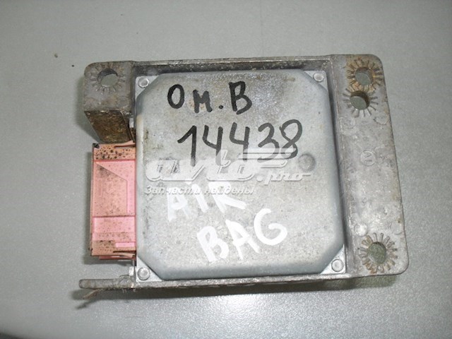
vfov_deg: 37.7
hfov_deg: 49.0
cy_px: 170
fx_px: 496
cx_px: 226
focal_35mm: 38
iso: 200
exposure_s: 1/45
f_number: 2.8
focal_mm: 6.3
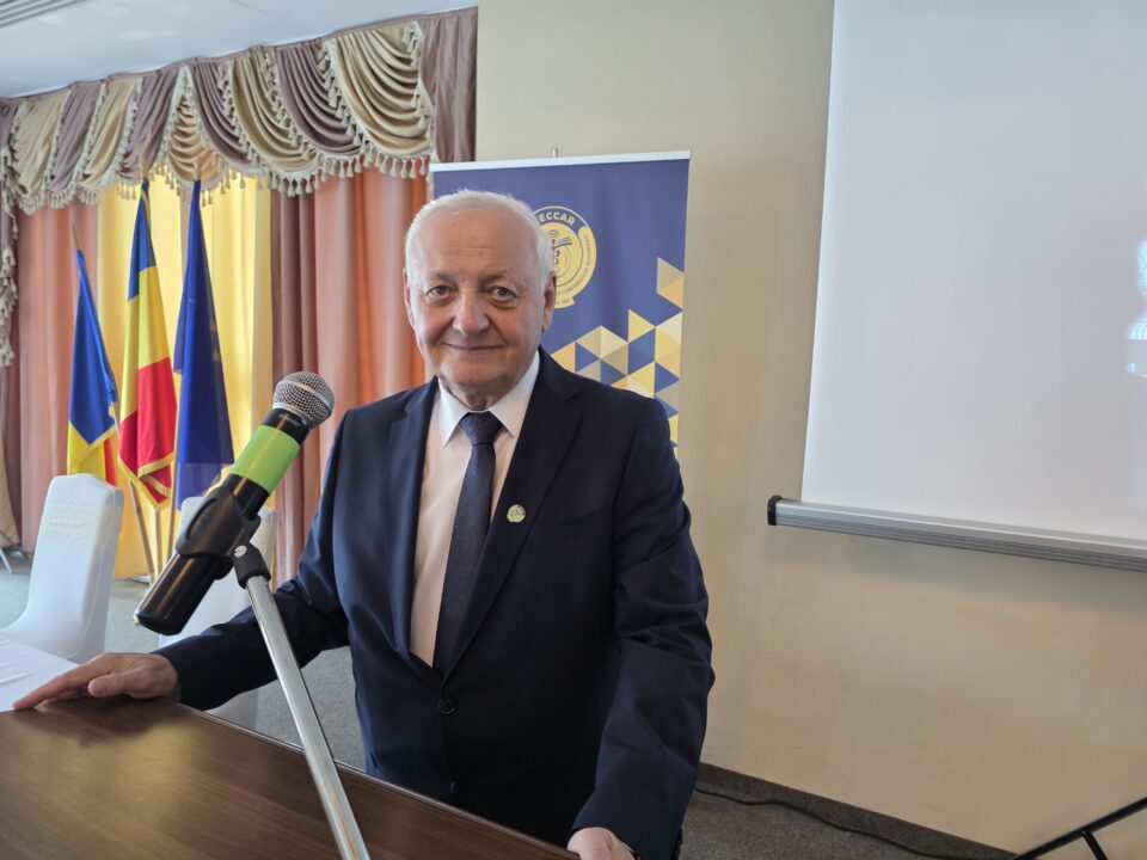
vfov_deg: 58.9
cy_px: 430
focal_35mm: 23
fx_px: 762
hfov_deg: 73.9
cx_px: 574
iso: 640
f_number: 1.7
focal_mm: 6.3
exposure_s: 1/100
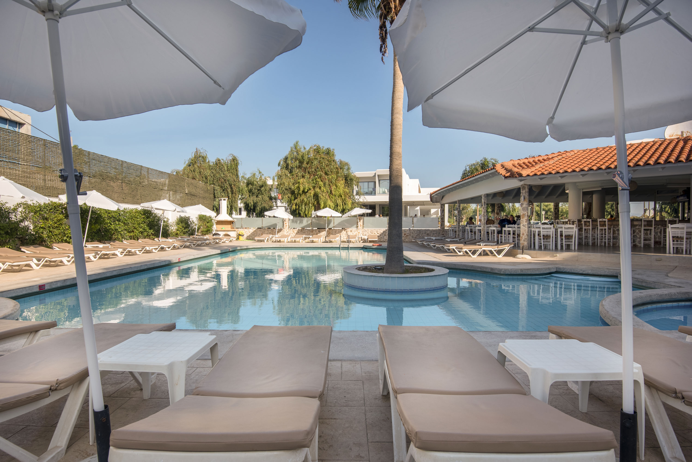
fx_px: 365
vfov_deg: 64.6
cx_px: 346
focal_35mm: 19
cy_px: 231
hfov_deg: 86.9
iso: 160
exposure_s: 1/1250
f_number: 10
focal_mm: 19
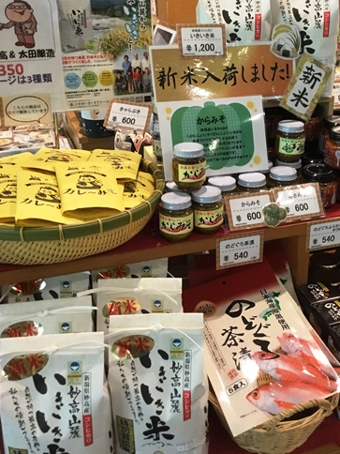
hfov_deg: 34.8
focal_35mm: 41
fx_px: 537
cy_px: 184
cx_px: 223
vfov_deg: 45.6
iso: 200
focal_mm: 3.3
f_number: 2.4
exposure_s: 1/33
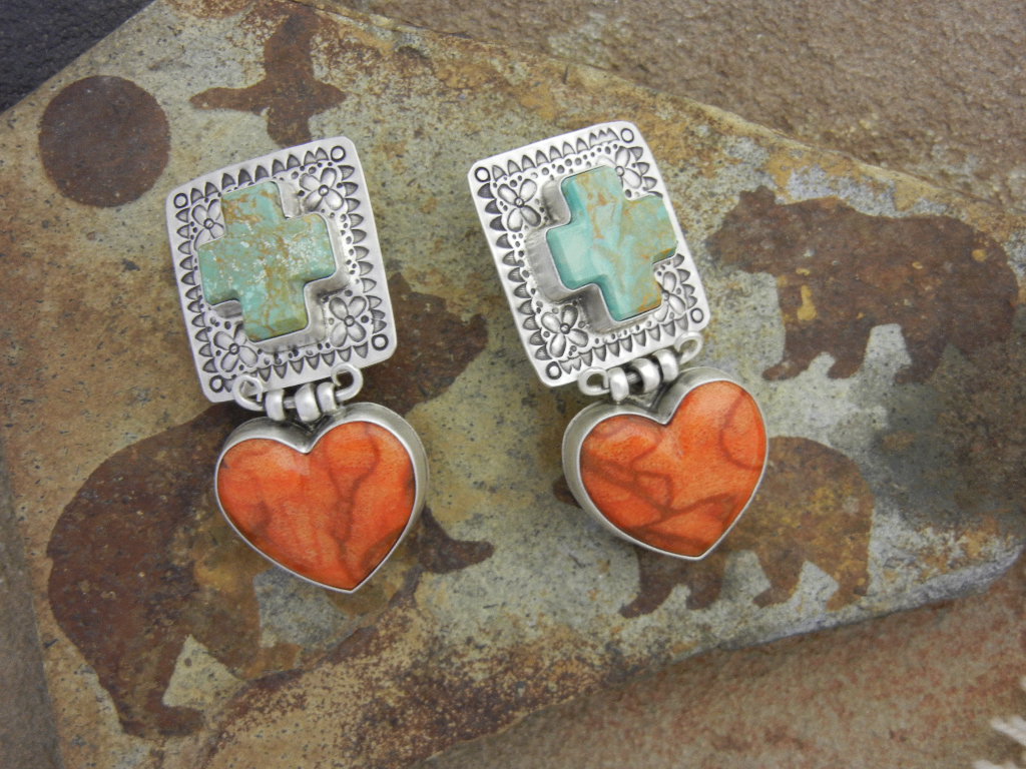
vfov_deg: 28.0
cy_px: 384
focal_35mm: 52
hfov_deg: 36.8
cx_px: 513
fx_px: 1541
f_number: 3.9
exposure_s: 1/1.6
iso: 200
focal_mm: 9.3
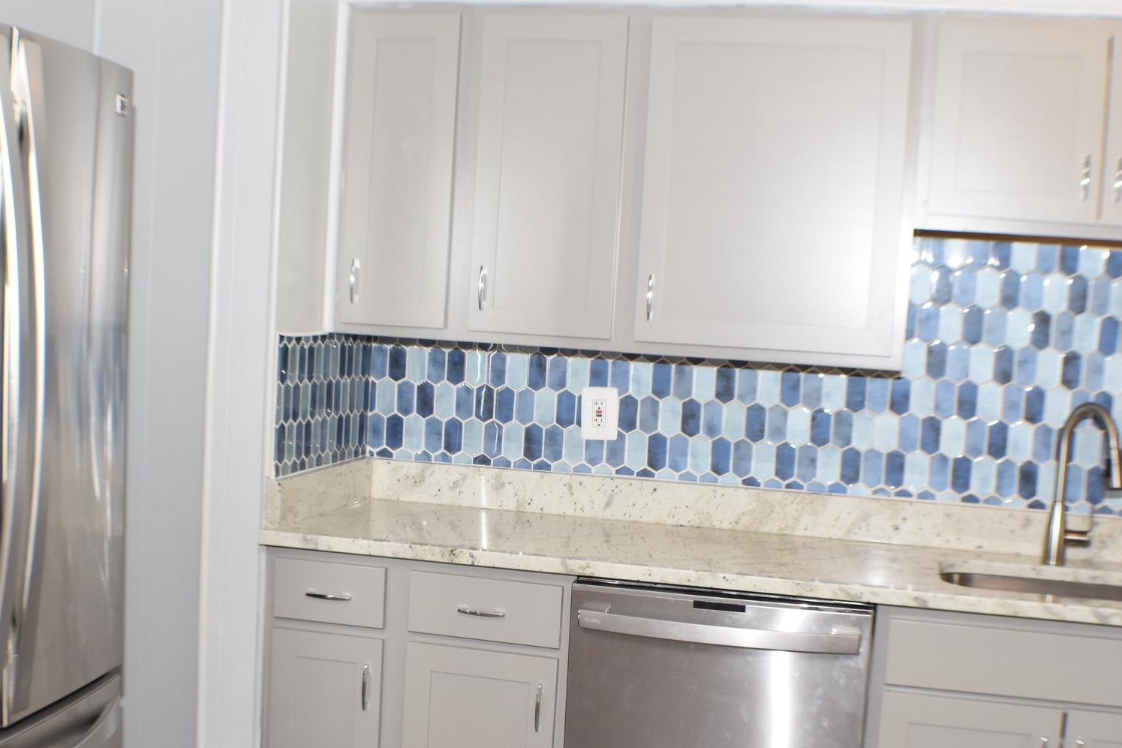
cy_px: 475
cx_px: 501
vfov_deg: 21.3
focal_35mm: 64
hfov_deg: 31.5
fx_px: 1985
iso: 640
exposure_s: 1/60
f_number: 6.3
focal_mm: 31
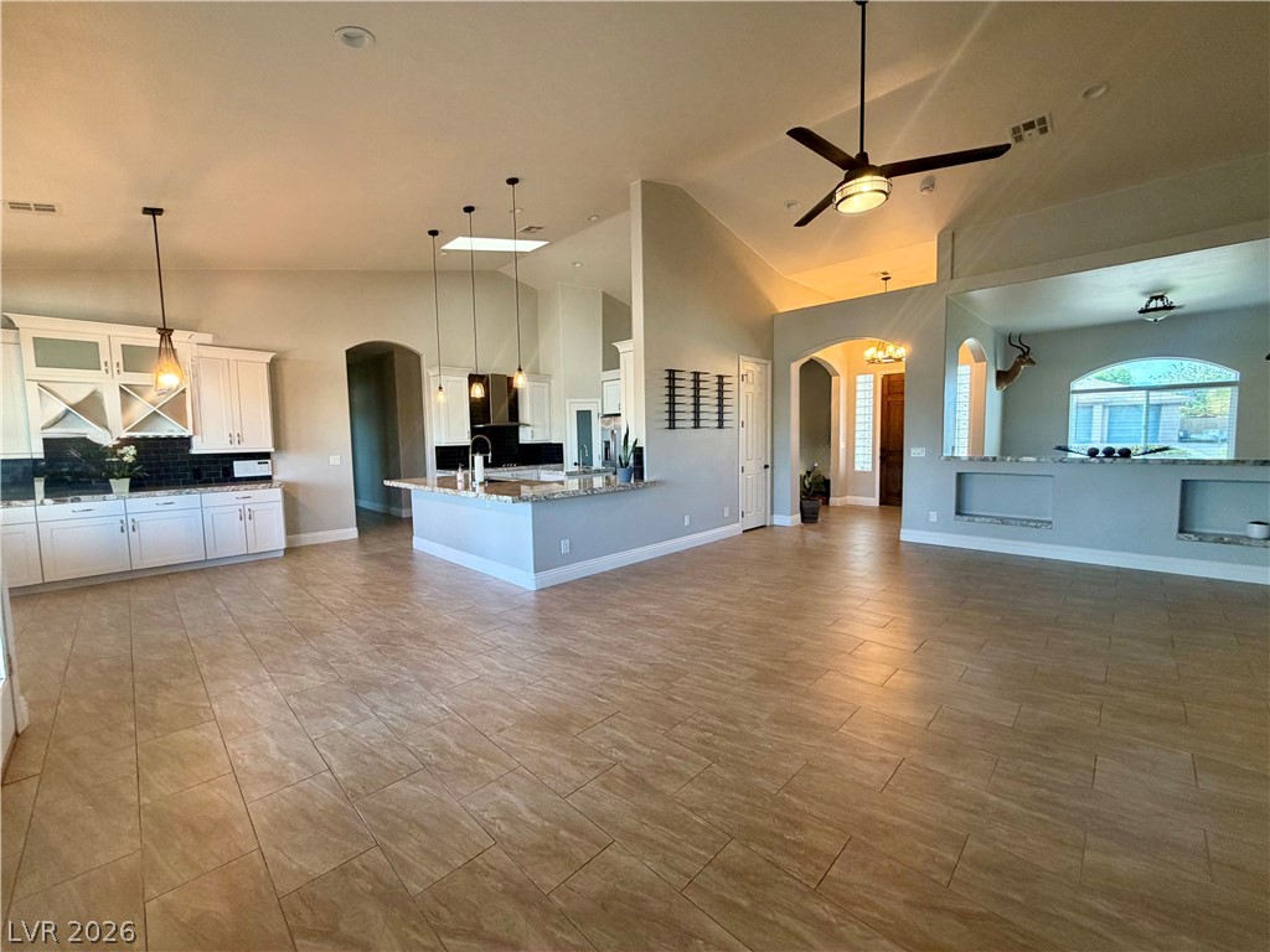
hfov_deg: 102.1
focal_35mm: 14
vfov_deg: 85.7
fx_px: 514
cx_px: 635
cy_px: 476
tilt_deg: -3.8
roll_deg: +1.5
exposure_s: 1/60
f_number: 2.2
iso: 160
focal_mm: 2.22
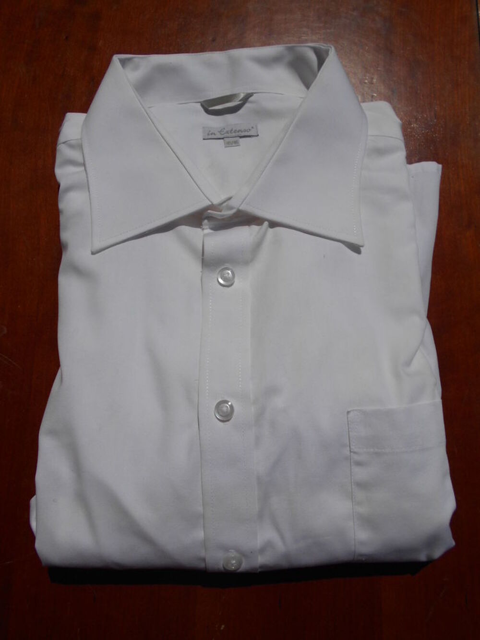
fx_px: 481
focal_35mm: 26
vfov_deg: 67.3
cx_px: 240
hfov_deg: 53.1
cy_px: 320
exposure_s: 1/1000
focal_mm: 4.6
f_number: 8
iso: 80
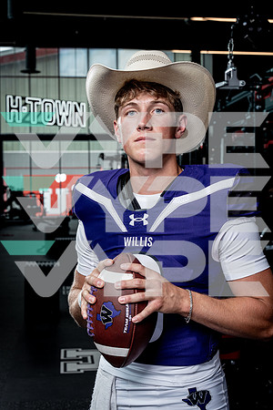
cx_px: 136
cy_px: 205
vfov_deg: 32.9
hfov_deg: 22.3
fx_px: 694
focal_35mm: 61
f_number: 8
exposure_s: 1/250
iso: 640
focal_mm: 61
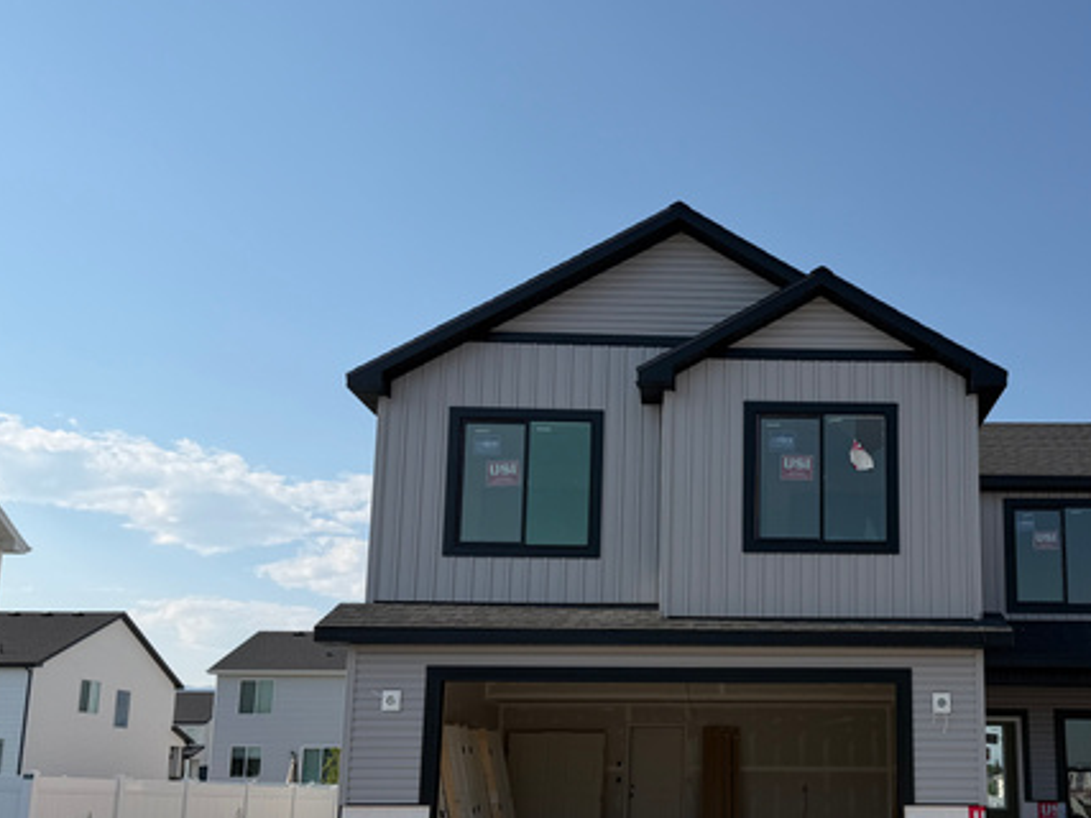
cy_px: 578
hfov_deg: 49.8
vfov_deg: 38.9
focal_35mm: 36
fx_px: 1134
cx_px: 782
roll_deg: -0.2
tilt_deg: +9.8
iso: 80
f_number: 1.78
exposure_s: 1/5319
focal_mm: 6.76
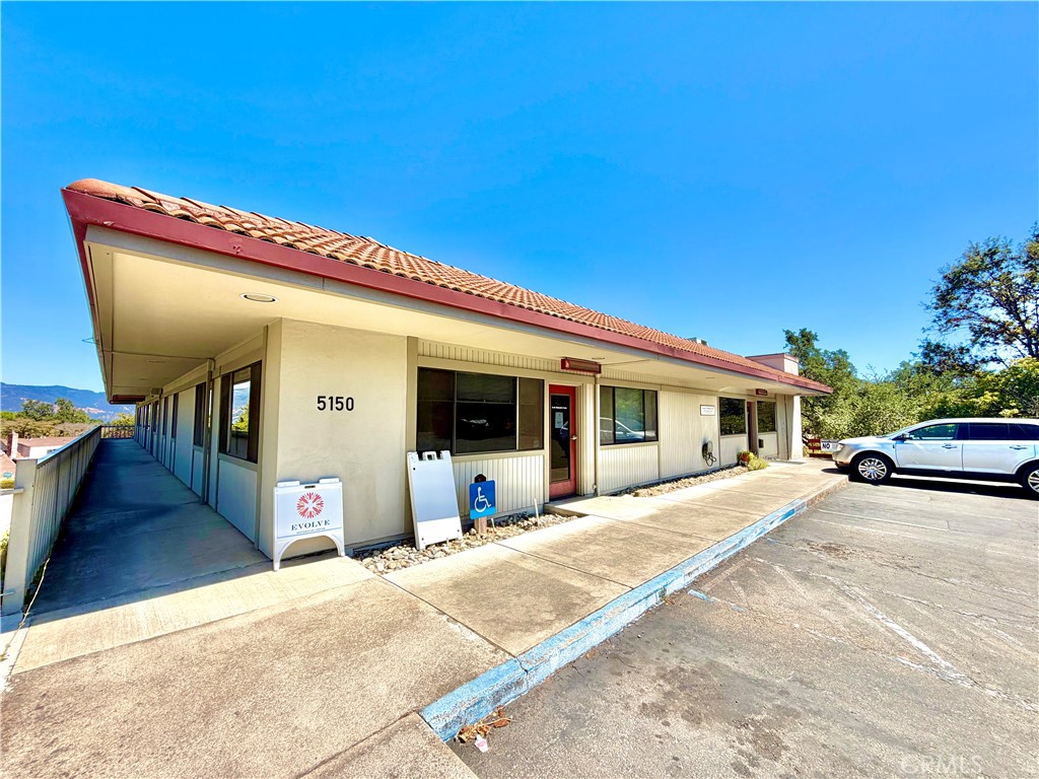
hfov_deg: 102.1
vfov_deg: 85.7
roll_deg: -0.5
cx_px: 520
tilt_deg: +3.4
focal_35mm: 14
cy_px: 390
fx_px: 420
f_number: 2.2
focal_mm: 2.22
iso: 25
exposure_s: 1/770
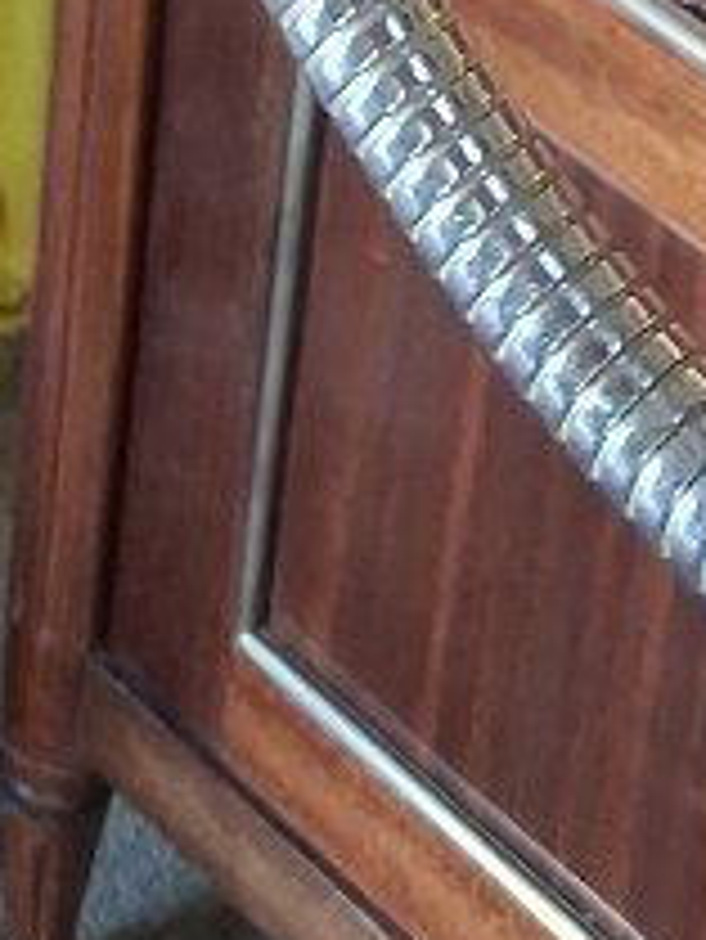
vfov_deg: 11.3
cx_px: -459
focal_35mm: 155
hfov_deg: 9.2
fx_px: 4211
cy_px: -1057
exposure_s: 1/40
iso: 500
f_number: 1.8
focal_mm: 4
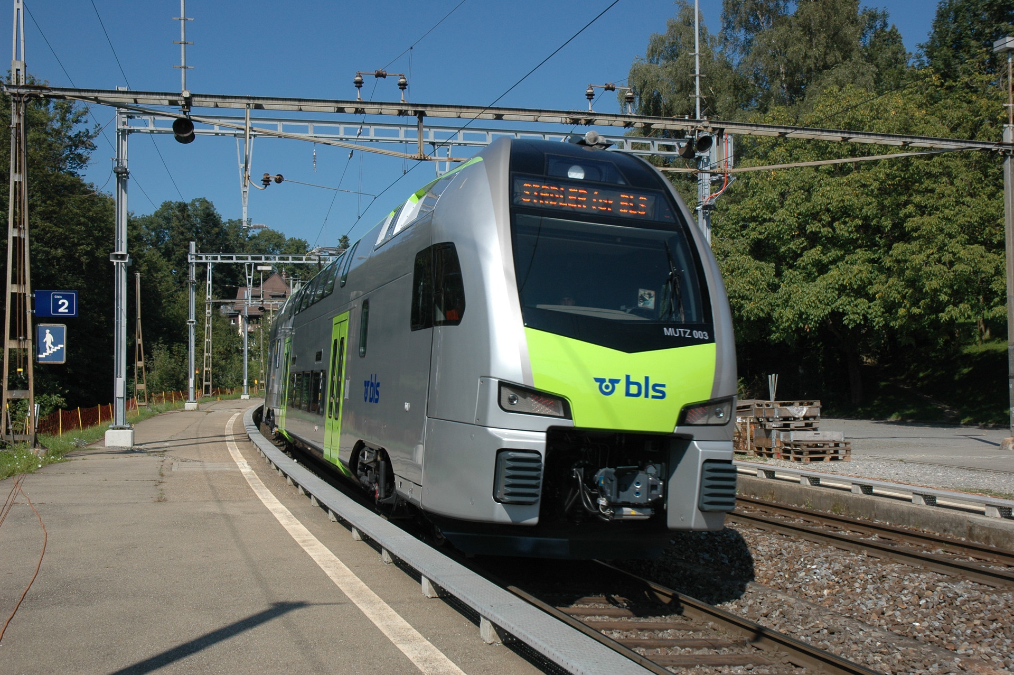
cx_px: 507
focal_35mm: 40
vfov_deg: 33.0
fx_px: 1140
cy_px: 338
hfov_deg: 48.0
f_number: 8
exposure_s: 1/640
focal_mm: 27
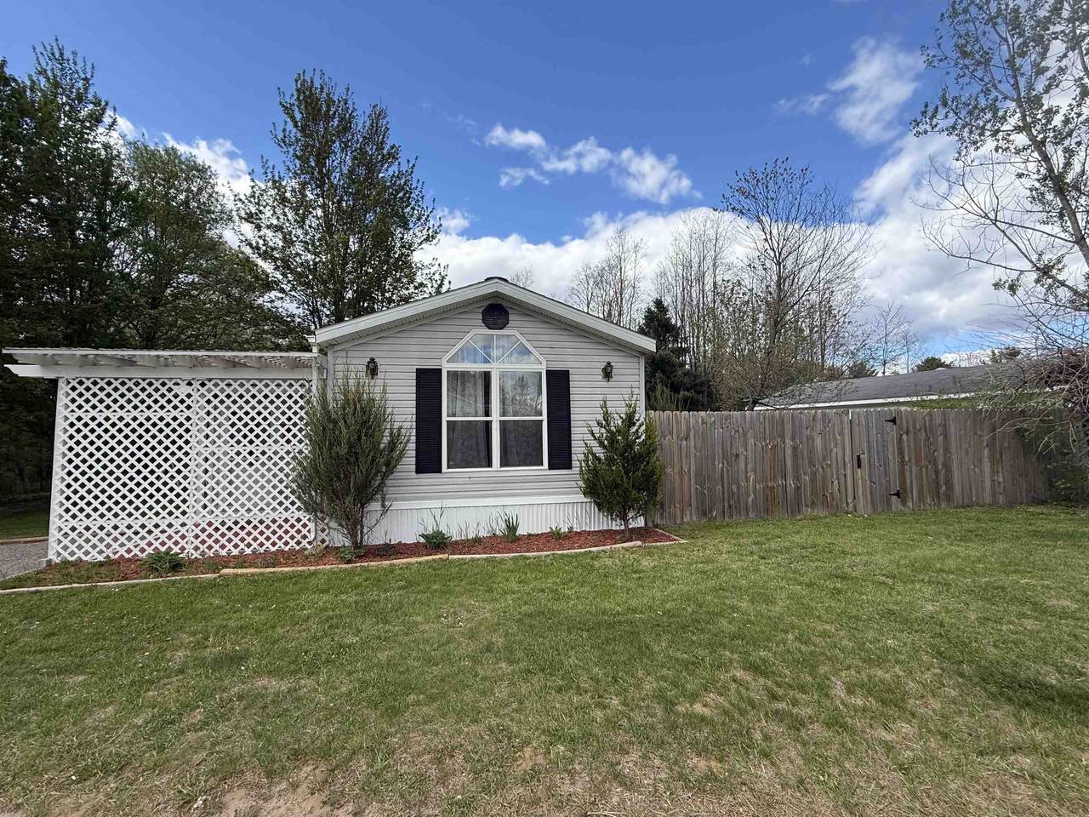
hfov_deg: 102.1
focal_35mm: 14
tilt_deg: +2.8
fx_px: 440
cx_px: 544
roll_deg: +0.5
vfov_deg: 85.7
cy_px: 408
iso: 64
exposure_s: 1/1087
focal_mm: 2.22
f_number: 2.2
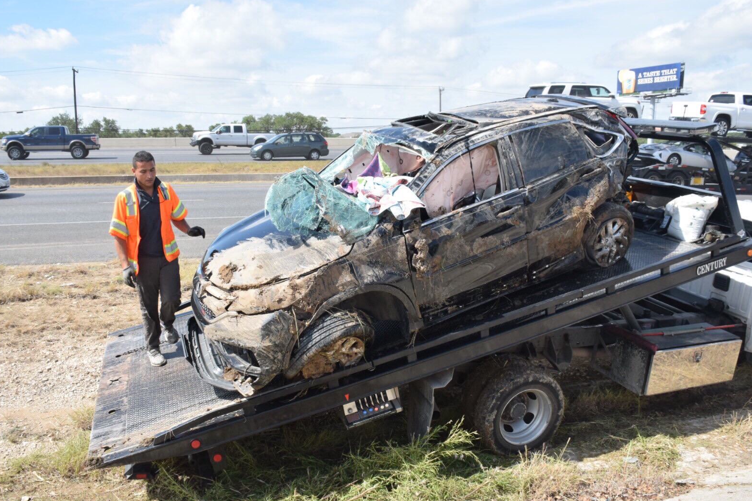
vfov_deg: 46.4
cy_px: 249
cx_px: 370
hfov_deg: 65.5
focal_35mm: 28
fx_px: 585
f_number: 13
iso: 800
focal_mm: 18
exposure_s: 1/640
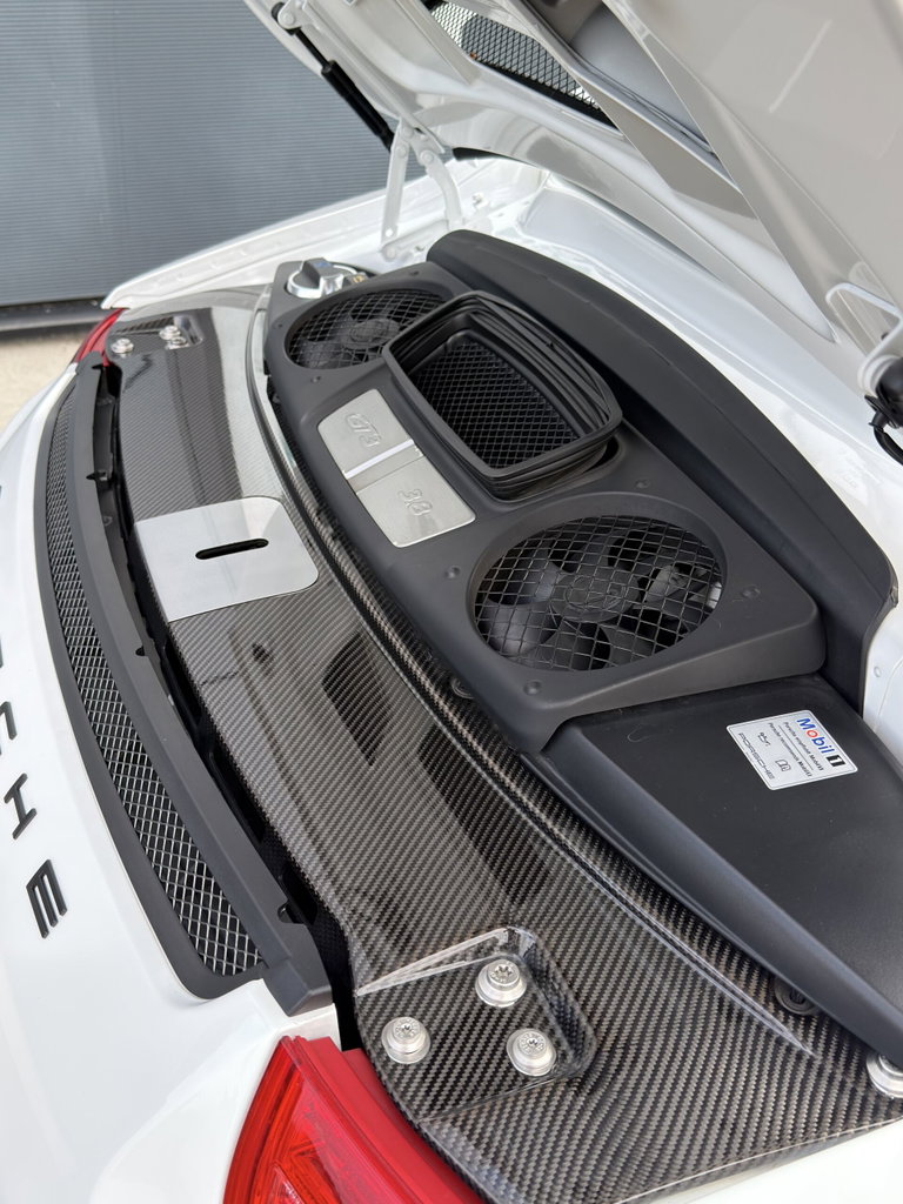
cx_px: 452
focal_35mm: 35
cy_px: 602
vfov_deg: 52.6
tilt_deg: -33.3
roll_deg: -2.0
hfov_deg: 40.7
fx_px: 1217
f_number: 1.78
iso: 64
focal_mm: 6.76
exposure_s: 1/186
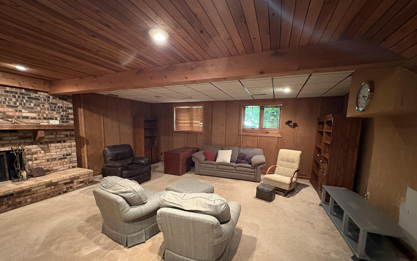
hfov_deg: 101.5
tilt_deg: -6.5
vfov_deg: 74.5
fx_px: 170
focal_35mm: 15
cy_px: 147
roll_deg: -1.1
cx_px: 208
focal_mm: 2.22
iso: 800
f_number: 2.2
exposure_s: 1/30
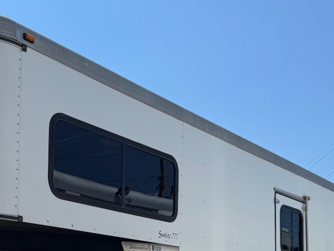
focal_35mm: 54
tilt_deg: +3.1
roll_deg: +0.1
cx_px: 89
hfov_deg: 34.9
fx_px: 521
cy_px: 257
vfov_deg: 25.5
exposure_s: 1/5814
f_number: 1.78
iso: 80
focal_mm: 6.76
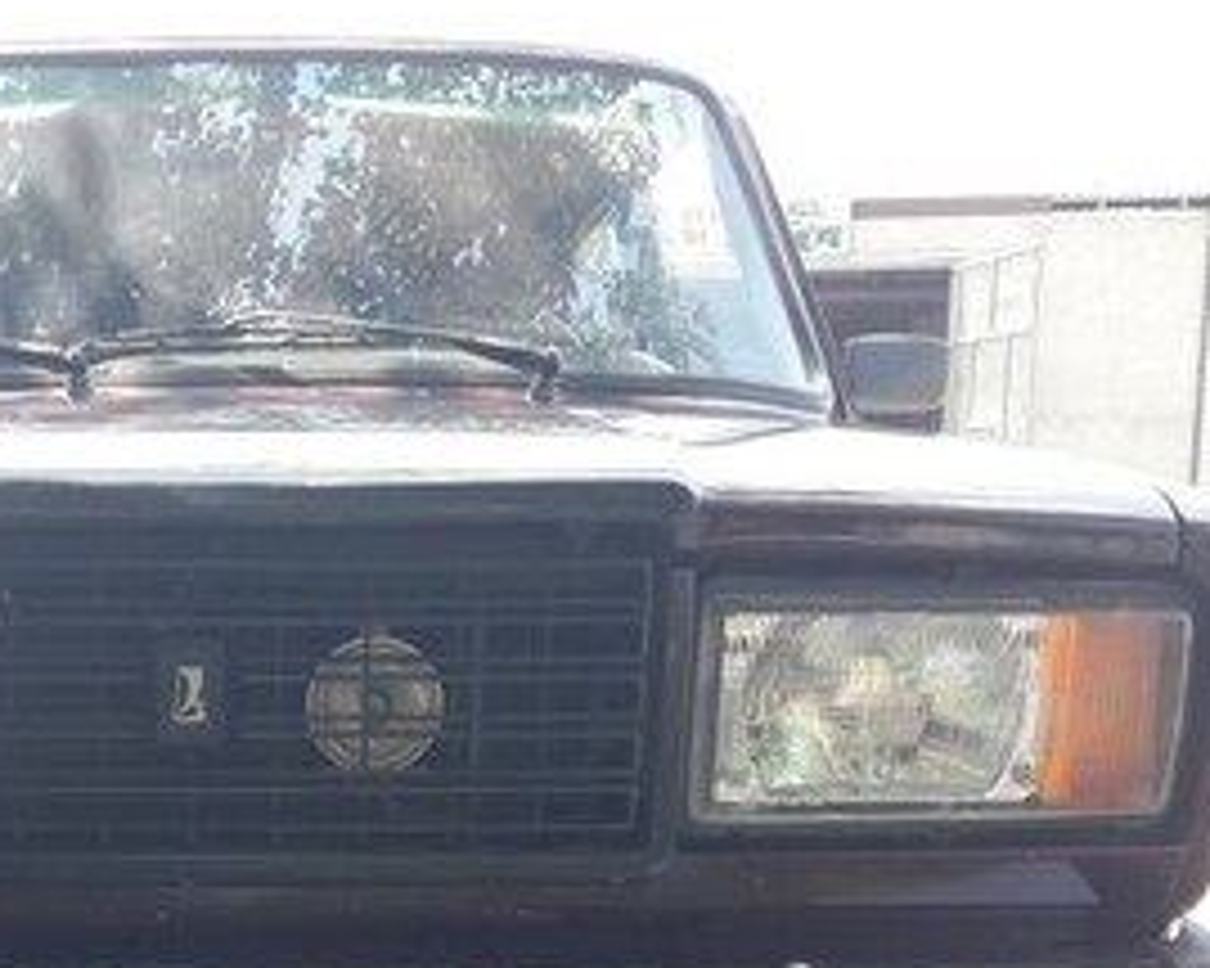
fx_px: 2398
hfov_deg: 27.6
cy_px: 1056
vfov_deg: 21.6
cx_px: 202
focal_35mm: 67
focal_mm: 3.7
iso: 40
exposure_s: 1/191
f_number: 1.9
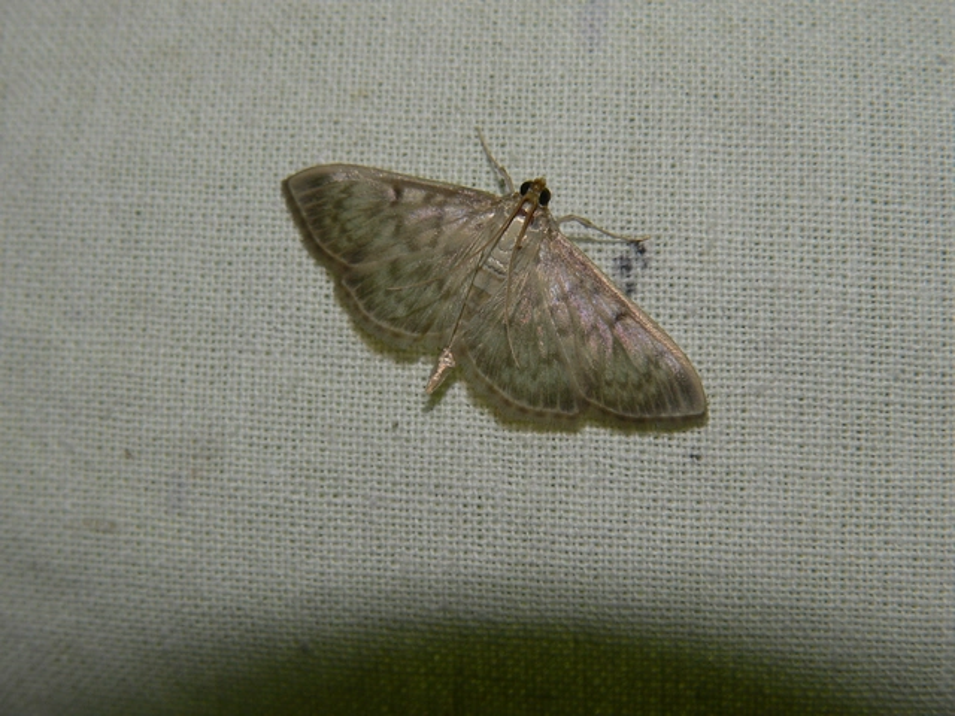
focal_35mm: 91
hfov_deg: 21.5
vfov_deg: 16.2
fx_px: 2511
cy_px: 358
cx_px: 478
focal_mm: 15.1
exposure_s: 1/60
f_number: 4
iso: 100
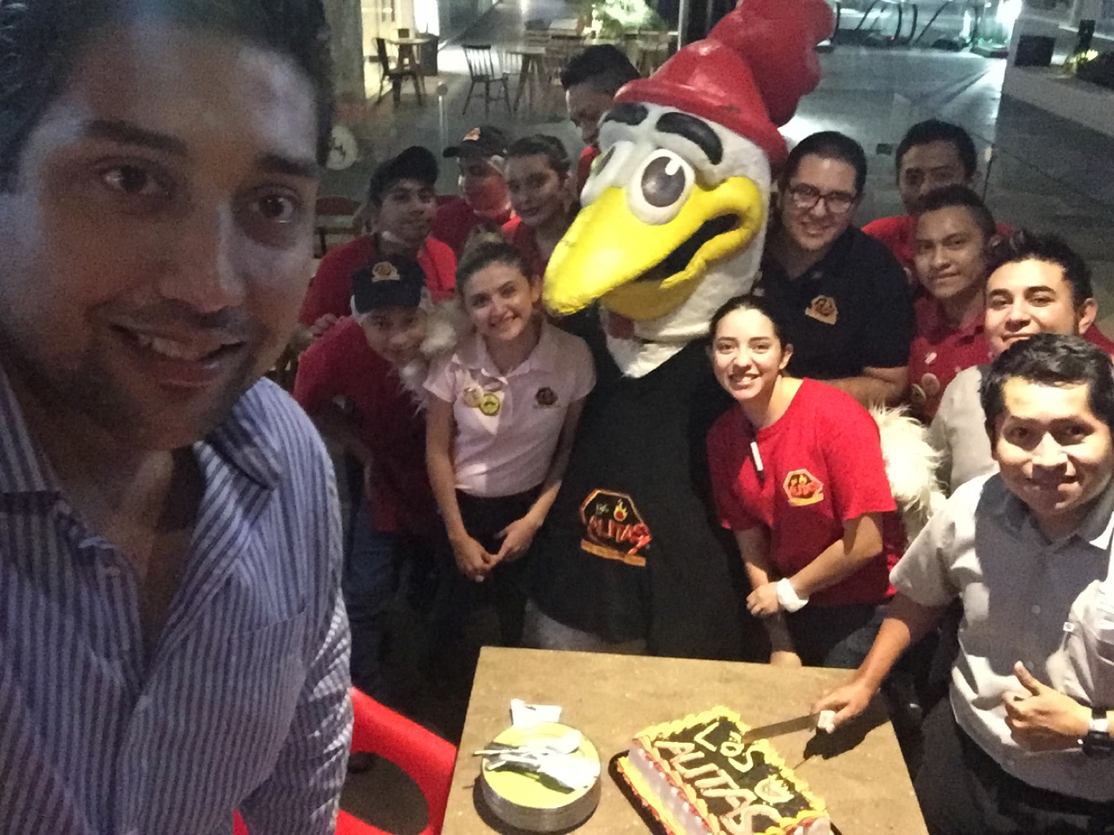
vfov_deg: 45.4
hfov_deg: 58.4
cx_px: 557
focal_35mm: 31
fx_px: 998
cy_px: 418
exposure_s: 1/15
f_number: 2.2
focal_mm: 2.65
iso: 1000
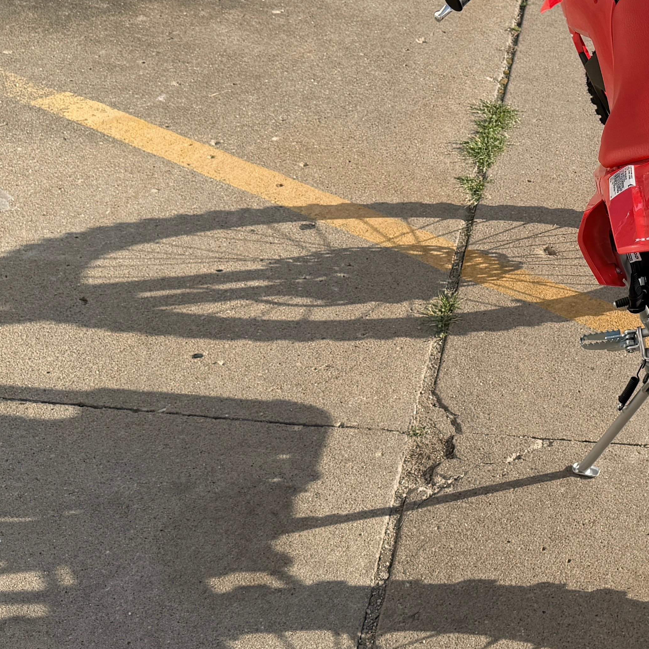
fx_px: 1251
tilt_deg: -27.8
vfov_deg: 28.9
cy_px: 235
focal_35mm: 59
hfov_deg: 27.3
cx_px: 658
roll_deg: -7.6
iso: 80
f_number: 1.78
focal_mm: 6.76
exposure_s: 1/2801
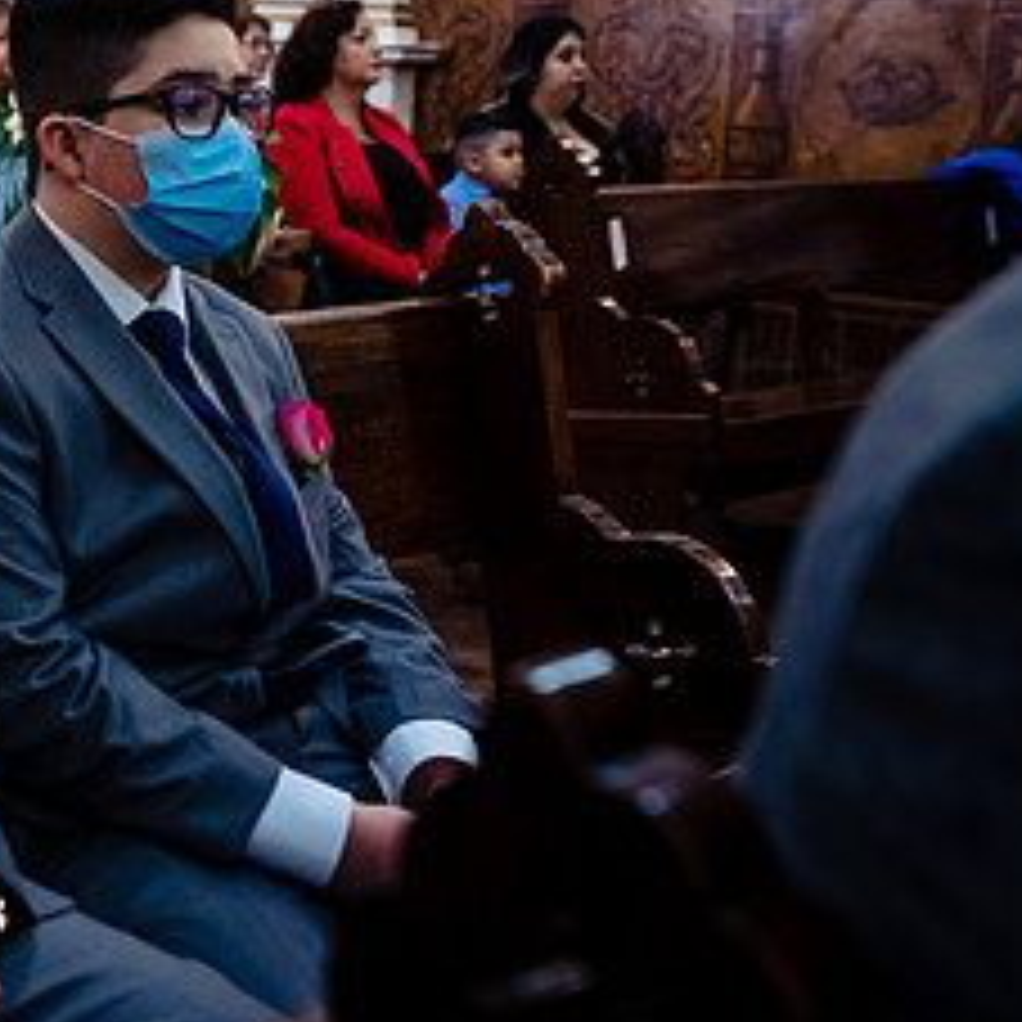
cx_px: -131
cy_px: 245
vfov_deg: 22.5
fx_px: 2539
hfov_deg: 21.5
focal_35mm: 76
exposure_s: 1/100
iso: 1600
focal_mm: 35
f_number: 3.2
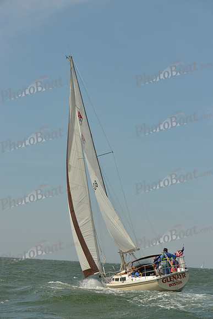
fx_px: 621
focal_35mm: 70
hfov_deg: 19.5
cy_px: 160
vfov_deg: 28.8
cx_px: 106
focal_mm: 70
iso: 200
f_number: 8
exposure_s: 1/1250
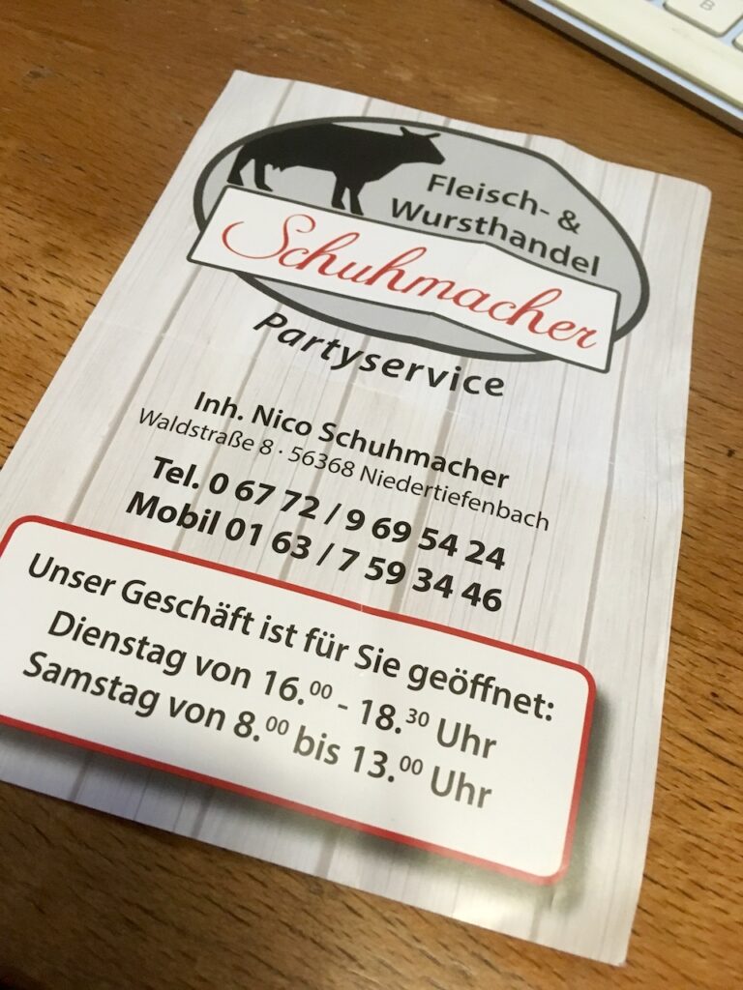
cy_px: 495
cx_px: 372
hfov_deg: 48.2
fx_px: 830
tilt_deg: -58.9
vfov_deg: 61.7
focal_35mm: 29
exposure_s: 1/33
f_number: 2.2
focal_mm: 4.15
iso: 250
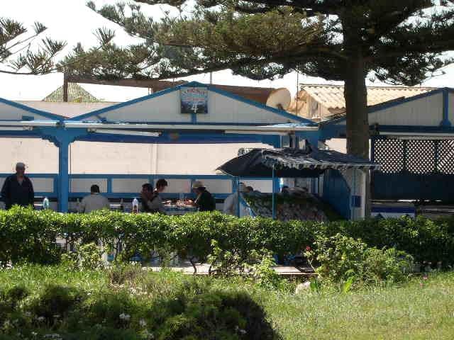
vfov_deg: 14.5
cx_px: 227
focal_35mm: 102
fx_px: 1338
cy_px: 170
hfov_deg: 19.3
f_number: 4.8
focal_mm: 21.6
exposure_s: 1/290
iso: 100
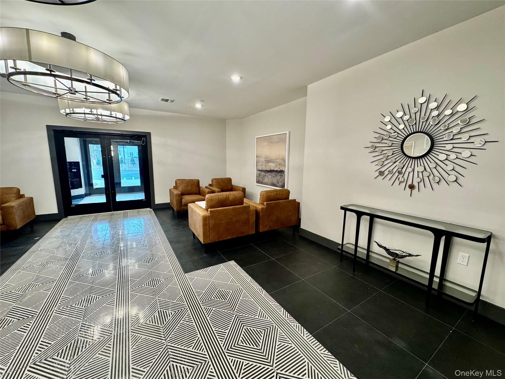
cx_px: 252
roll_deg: +0.4
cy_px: 190
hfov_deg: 102.1
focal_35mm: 14
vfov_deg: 85.7
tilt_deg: -7.9
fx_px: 204
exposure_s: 1/120
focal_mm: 2.22
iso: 200
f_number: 2.2
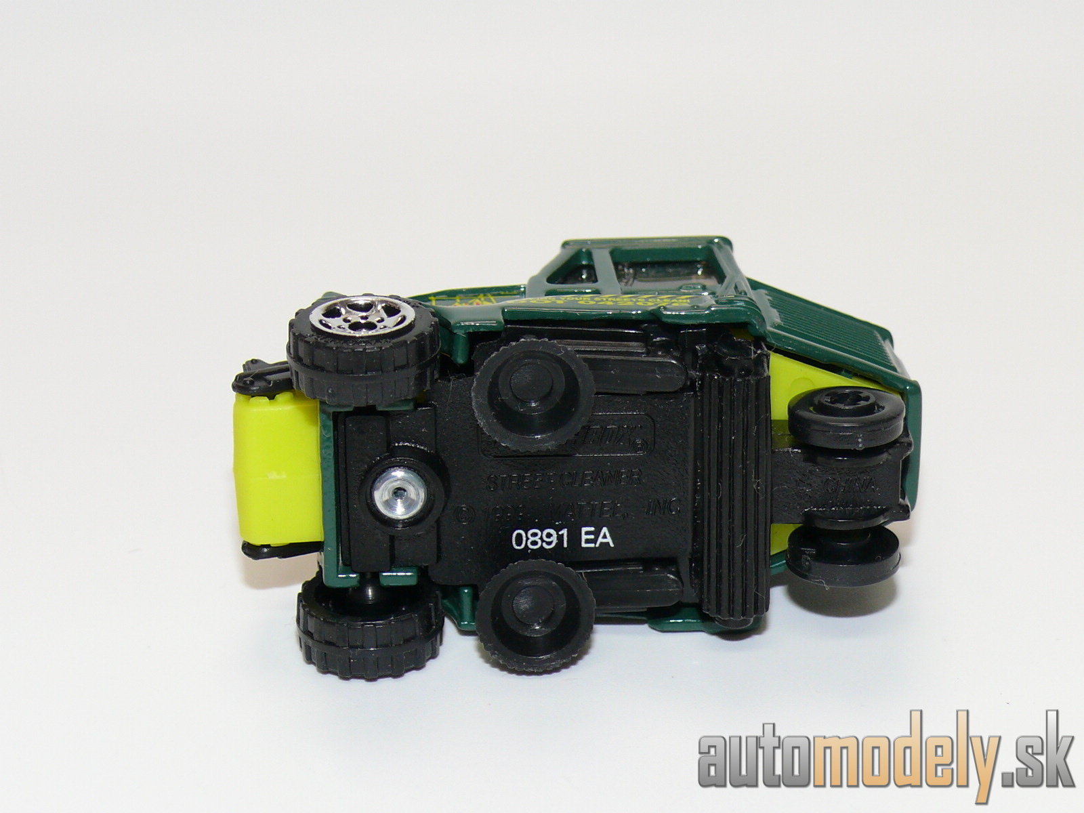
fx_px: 3069
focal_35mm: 98
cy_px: 406
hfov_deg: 20.0
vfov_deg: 15.1
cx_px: 542
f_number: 4
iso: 100
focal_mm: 13.2
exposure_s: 1/30
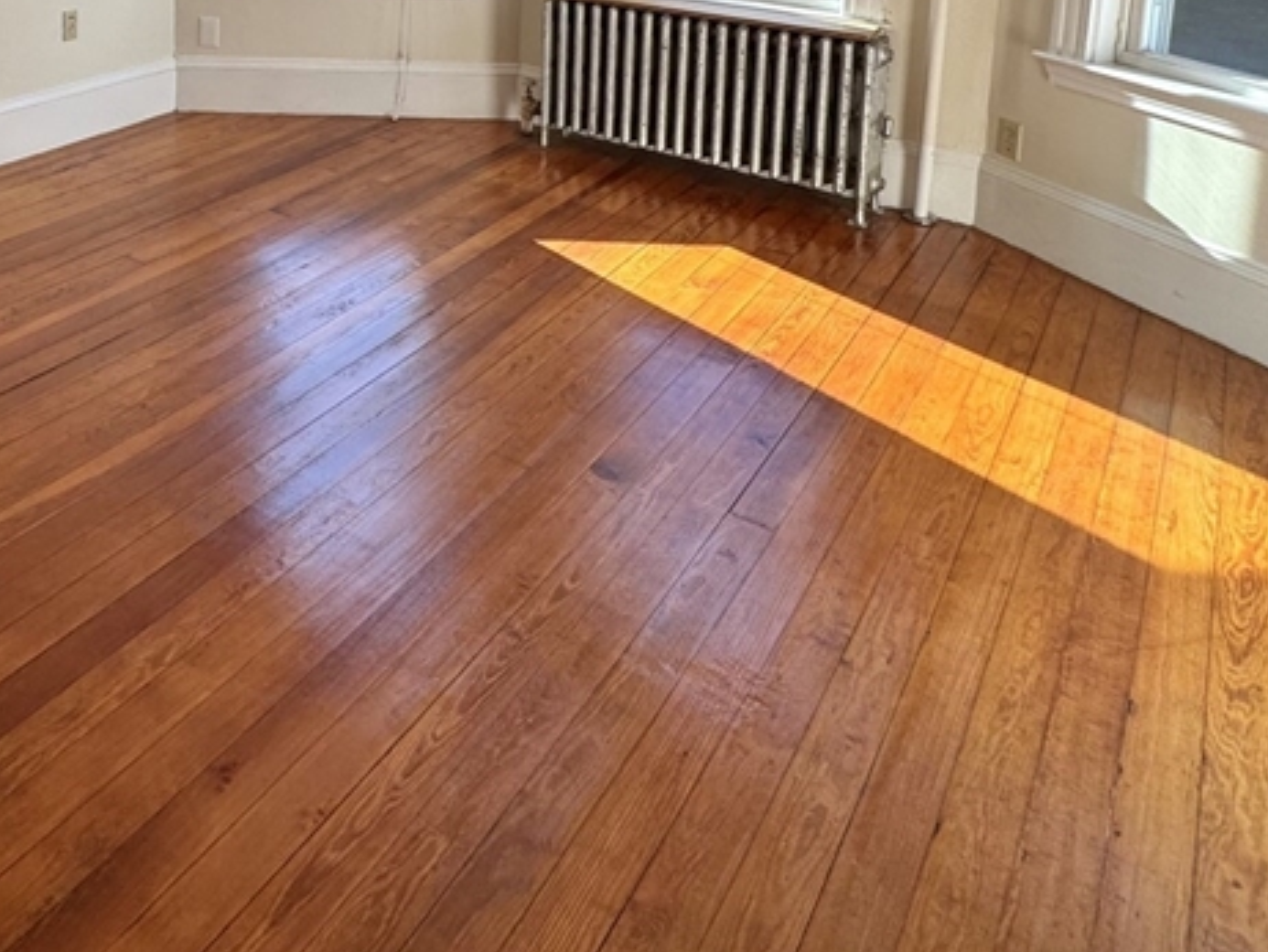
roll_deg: -0.3
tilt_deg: -7.2
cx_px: 198
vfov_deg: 38.1
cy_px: -85
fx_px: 1136
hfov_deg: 53.2
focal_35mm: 31
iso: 40
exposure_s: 1/156
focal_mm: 2.22
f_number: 2.2
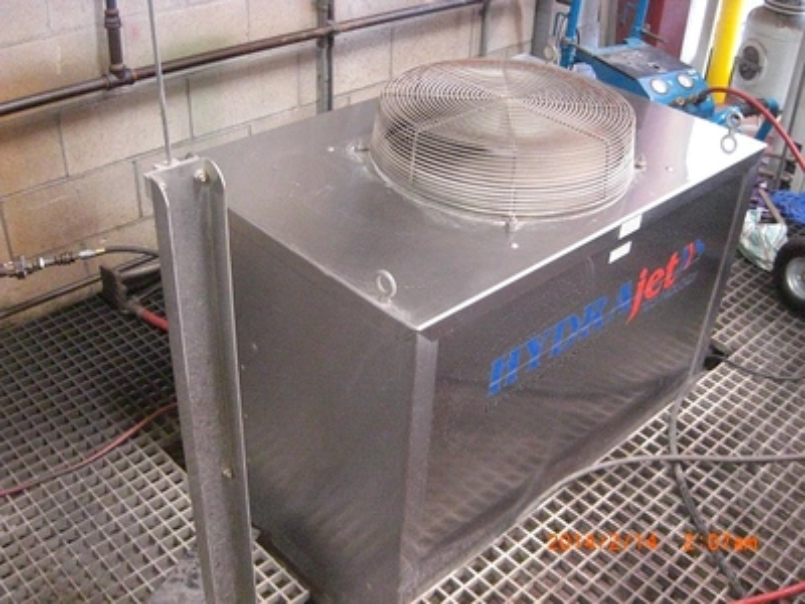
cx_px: 402
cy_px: 302
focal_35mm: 38
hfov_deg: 49.0
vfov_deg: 37.7
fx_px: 884
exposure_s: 1/60
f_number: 2.8
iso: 1600
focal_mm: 7.9
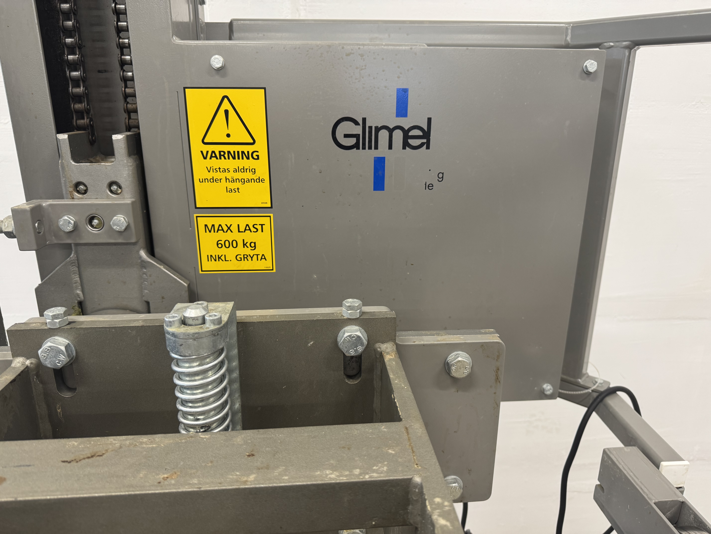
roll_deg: -0.3
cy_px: 267
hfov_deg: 71.6
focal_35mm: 24
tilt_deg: -17.7
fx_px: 493
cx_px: 356
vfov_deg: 56.8
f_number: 1.78
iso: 160
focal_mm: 6.76
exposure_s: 1/50
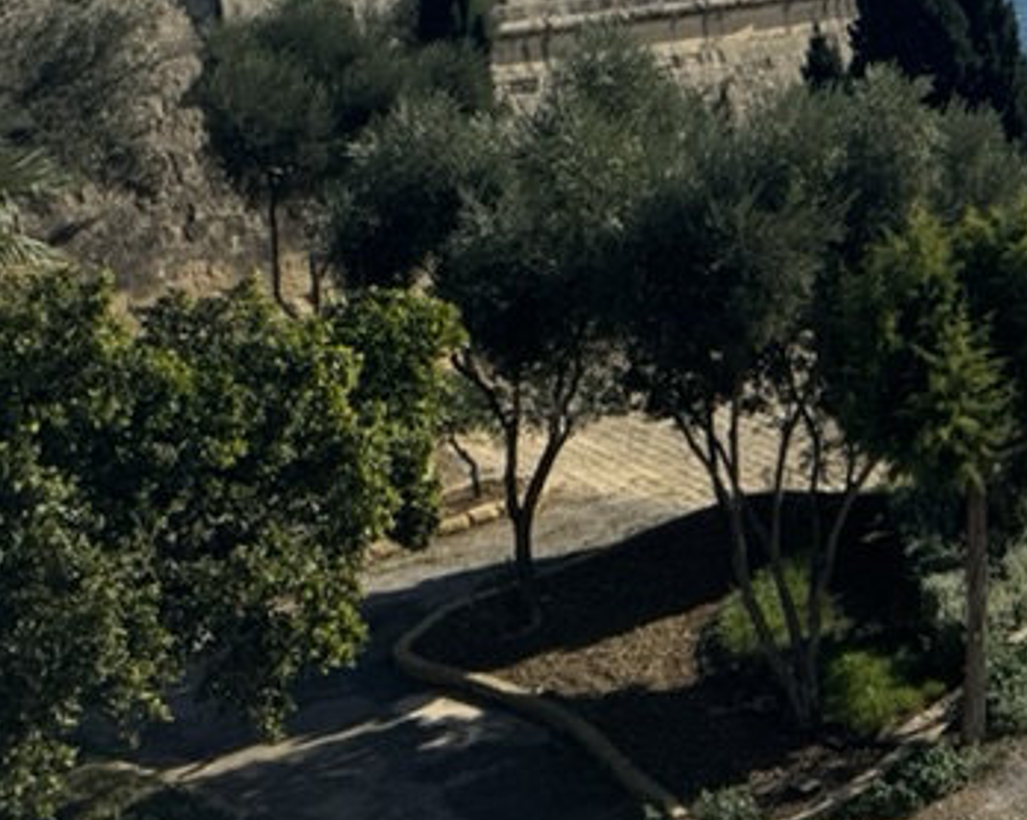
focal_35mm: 69
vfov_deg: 21.1
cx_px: 1366
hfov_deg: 23.9
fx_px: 2096
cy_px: -80
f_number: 1.78
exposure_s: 1/9009
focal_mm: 6.76
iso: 80
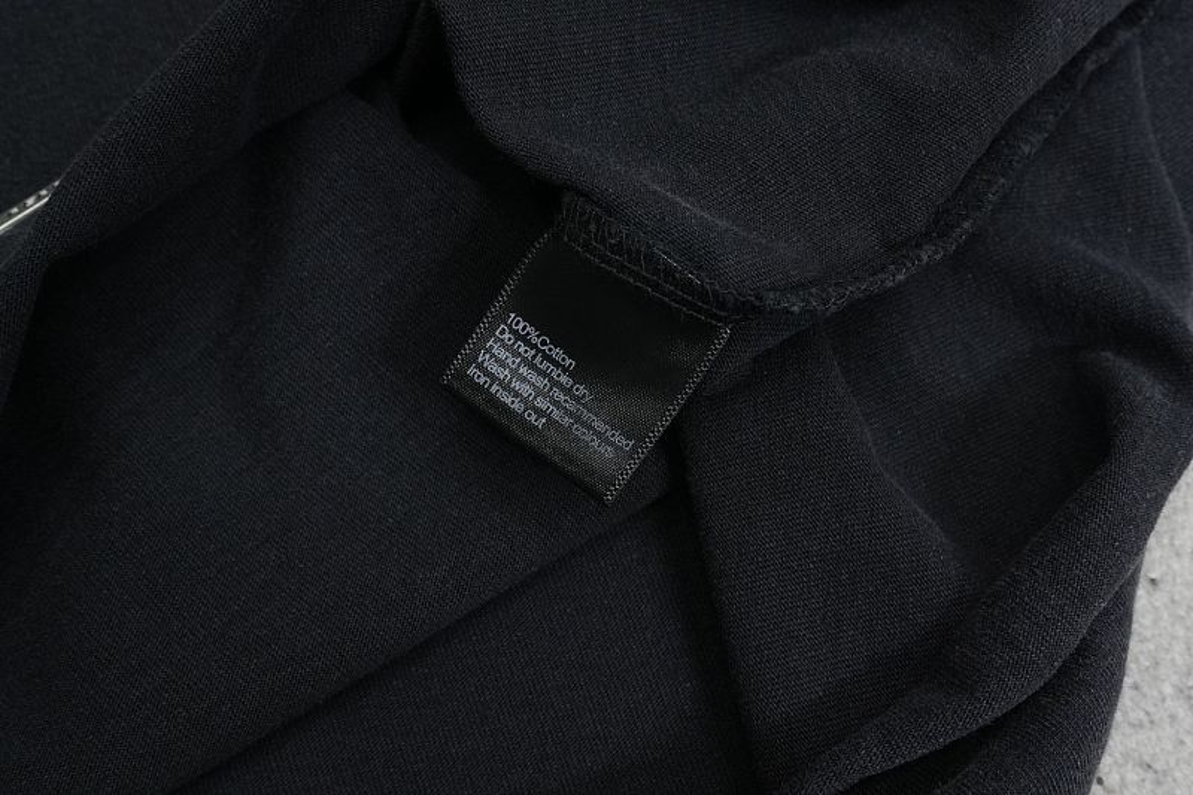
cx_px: 596
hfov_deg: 45.0
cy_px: 398
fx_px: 1441
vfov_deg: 30.8
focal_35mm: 44
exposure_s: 1/160
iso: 1000
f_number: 8
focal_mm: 29
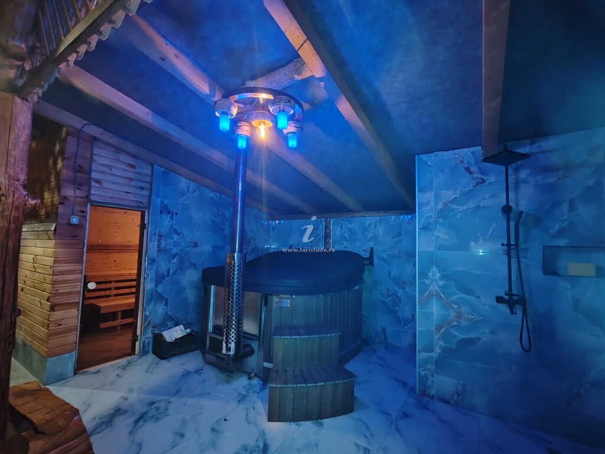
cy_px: 227
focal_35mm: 16
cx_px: 302
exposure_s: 1/11
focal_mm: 1.96
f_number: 2.2
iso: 4000
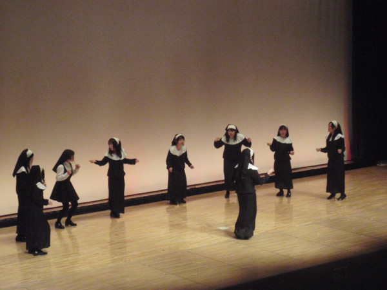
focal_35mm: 82
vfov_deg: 18.0
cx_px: 194
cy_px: 145
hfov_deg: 23.8
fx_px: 917
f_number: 4.3
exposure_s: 1/100
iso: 800
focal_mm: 14.67
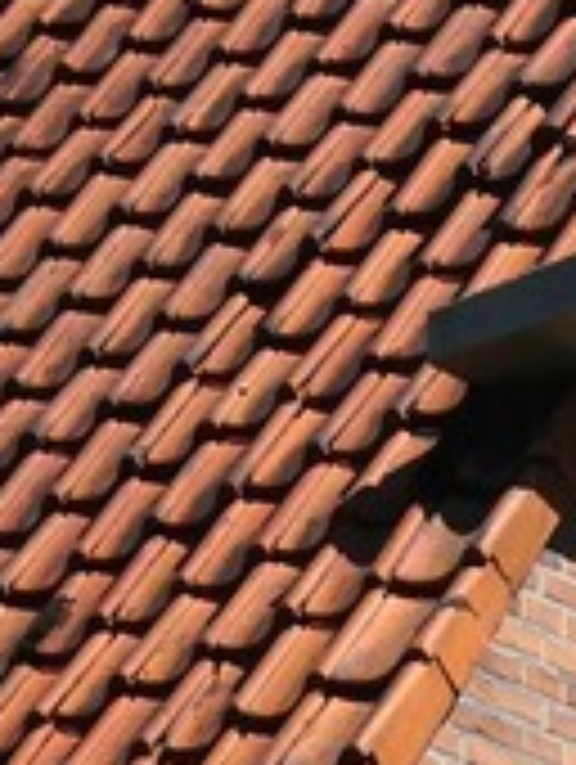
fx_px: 7591
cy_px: 605
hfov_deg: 4.3
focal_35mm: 343
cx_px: 884
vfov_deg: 5.8
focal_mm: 16.1
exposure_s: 1/800
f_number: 5.6
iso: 100
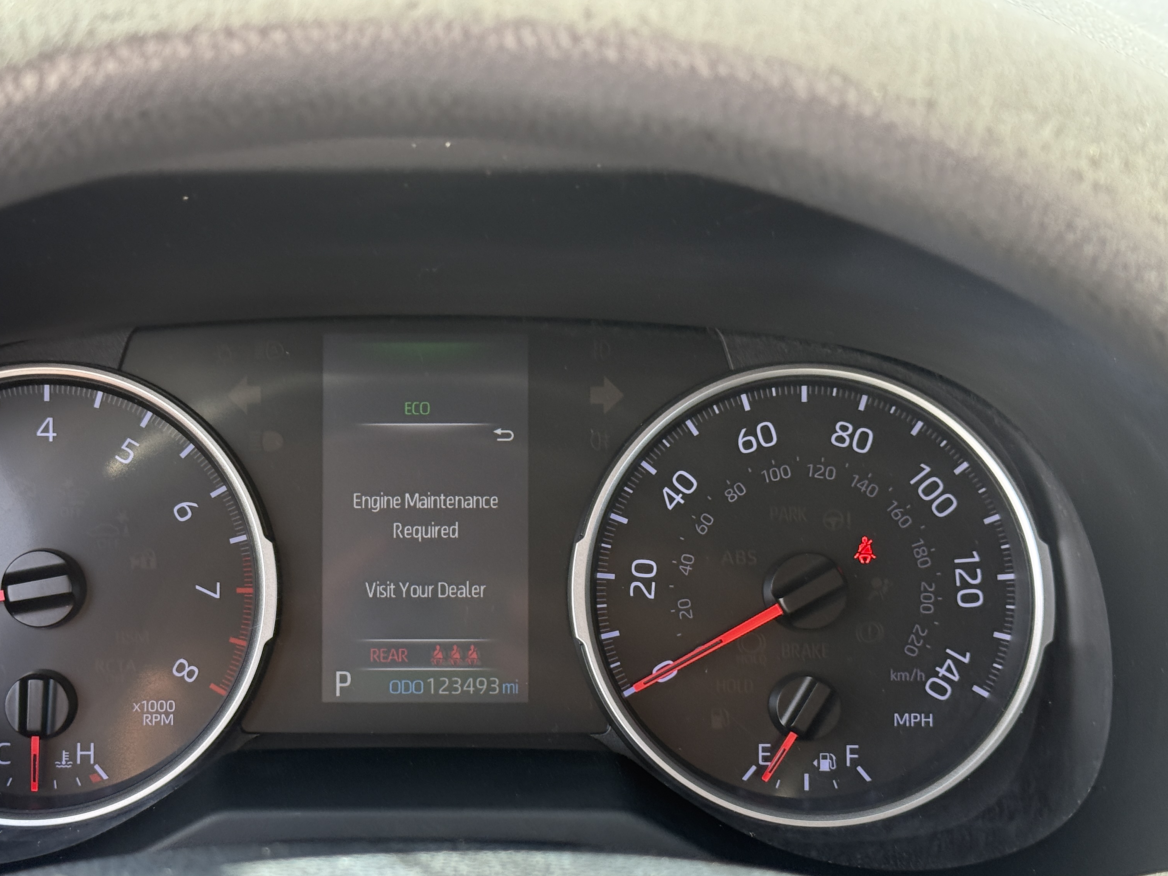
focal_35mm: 64
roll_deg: -0.6
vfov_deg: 22.9
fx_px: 2159
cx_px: 417
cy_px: 531
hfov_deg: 30.1
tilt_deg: -23.5
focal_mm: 6.76
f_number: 1.78
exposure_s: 1/243
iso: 100
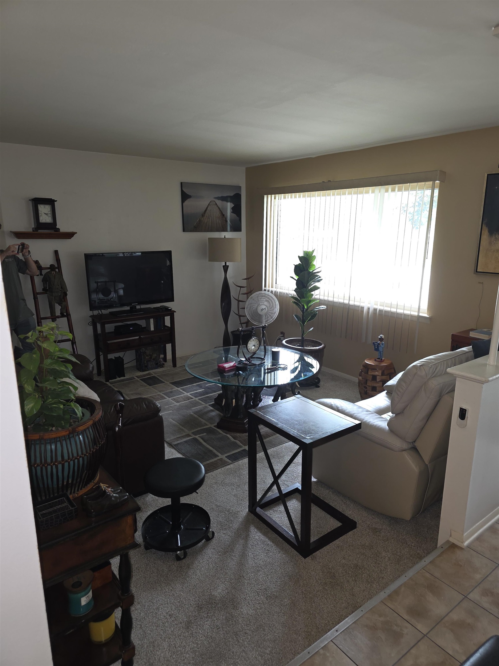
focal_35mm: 23
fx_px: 442
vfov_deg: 73.9
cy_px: 333
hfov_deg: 58.9
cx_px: 250
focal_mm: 6.3
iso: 100
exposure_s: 1/24
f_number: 1.7
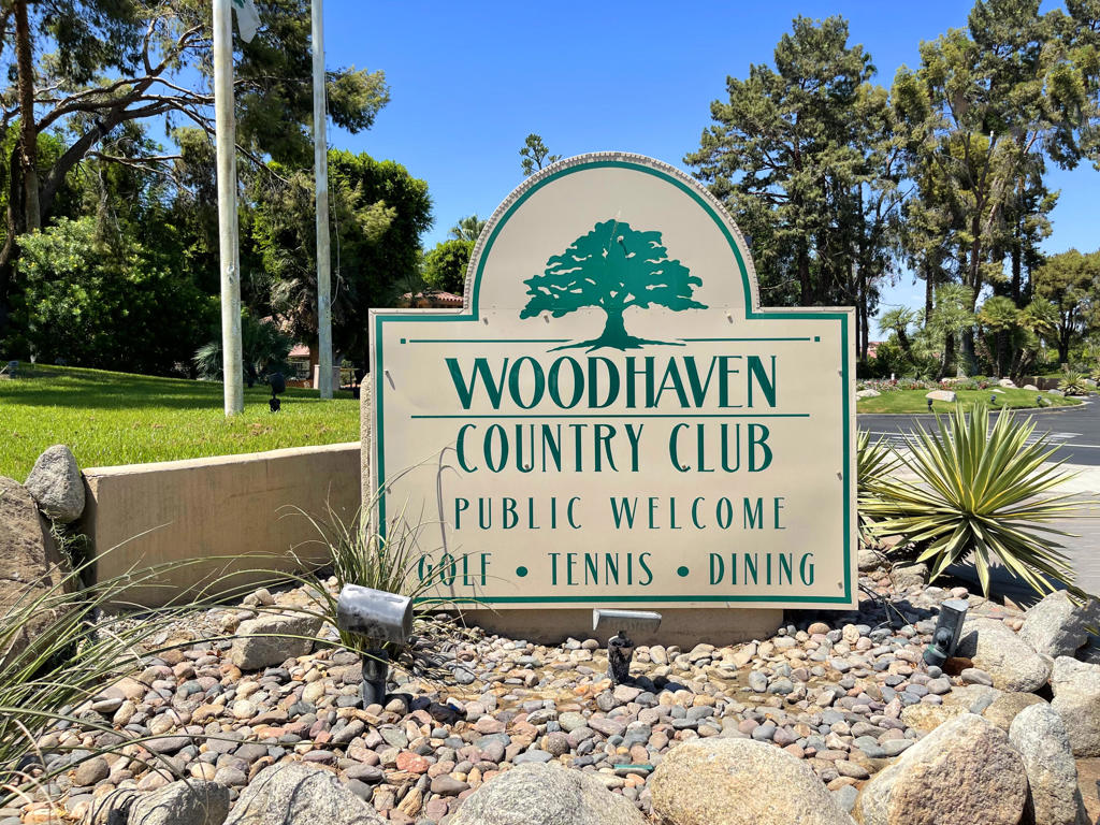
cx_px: 550
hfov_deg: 67.3
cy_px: 412
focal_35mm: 26
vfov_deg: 53.1
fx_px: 826
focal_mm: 5.1
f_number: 1.6
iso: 32
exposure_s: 1/3448
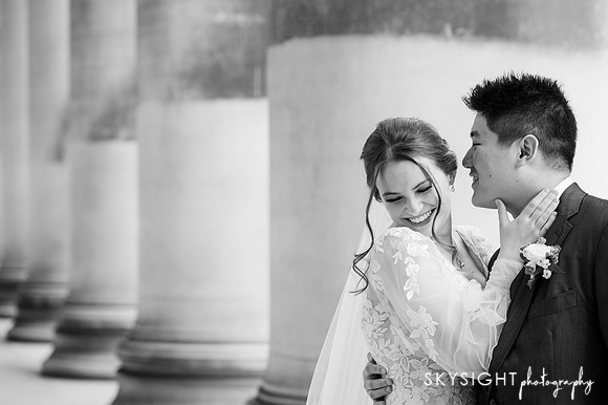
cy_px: 202
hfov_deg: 18.2
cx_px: 304
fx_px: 1897
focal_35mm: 112
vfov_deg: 12.2
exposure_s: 1/320
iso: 640
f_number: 4
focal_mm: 110
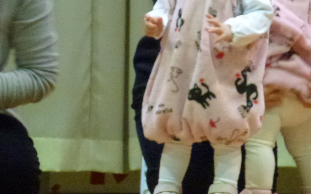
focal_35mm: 429
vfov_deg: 3.1
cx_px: 162
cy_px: 42
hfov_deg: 4.9
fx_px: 3636
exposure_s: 1/15
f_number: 5.5
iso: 800
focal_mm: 38.3
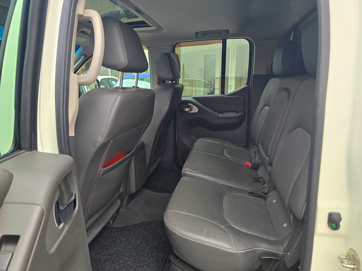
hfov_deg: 73.9
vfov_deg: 58.9
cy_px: 136
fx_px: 241
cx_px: 181
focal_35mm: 23
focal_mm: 6.3
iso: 250
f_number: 1.7
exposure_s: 1/180
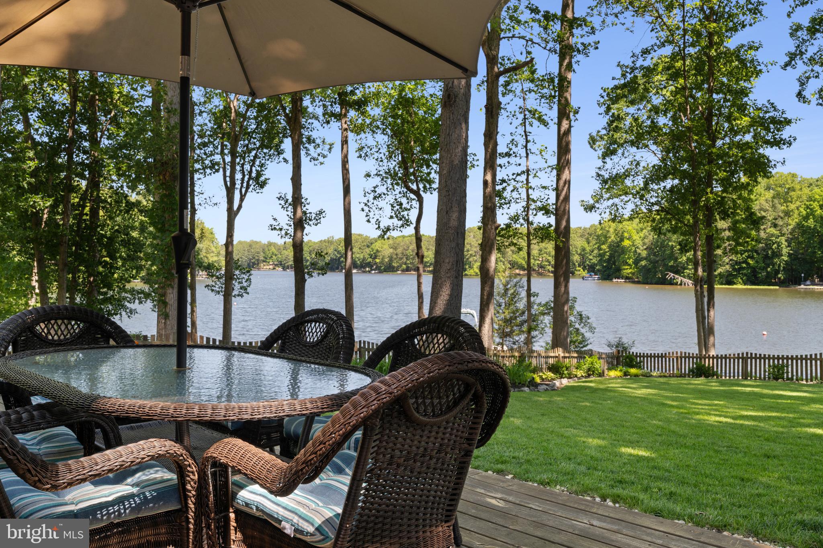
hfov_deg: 61.9
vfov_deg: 43.6
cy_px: 274
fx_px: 686
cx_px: 412
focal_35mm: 30
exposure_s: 1/15
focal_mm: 30
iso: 160
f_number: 11
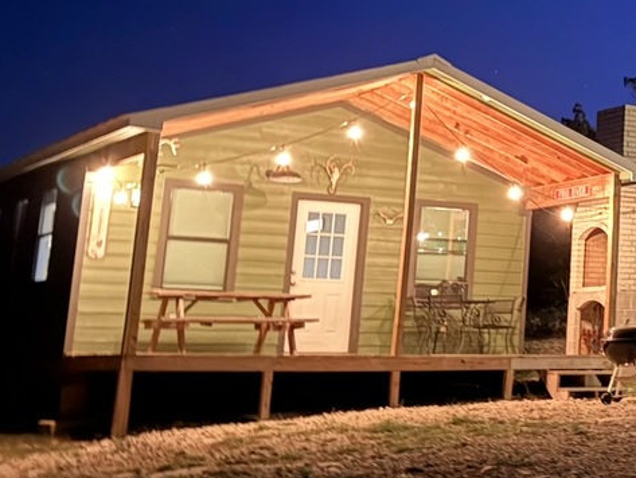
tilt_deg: +12.4
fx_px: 1342
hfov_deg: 23.9
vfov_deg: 19.8
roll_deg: -0.8
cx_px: 791
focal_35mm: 73
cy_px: 40
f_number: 1.78
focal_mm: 6.76
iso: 2500
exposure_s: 1/2
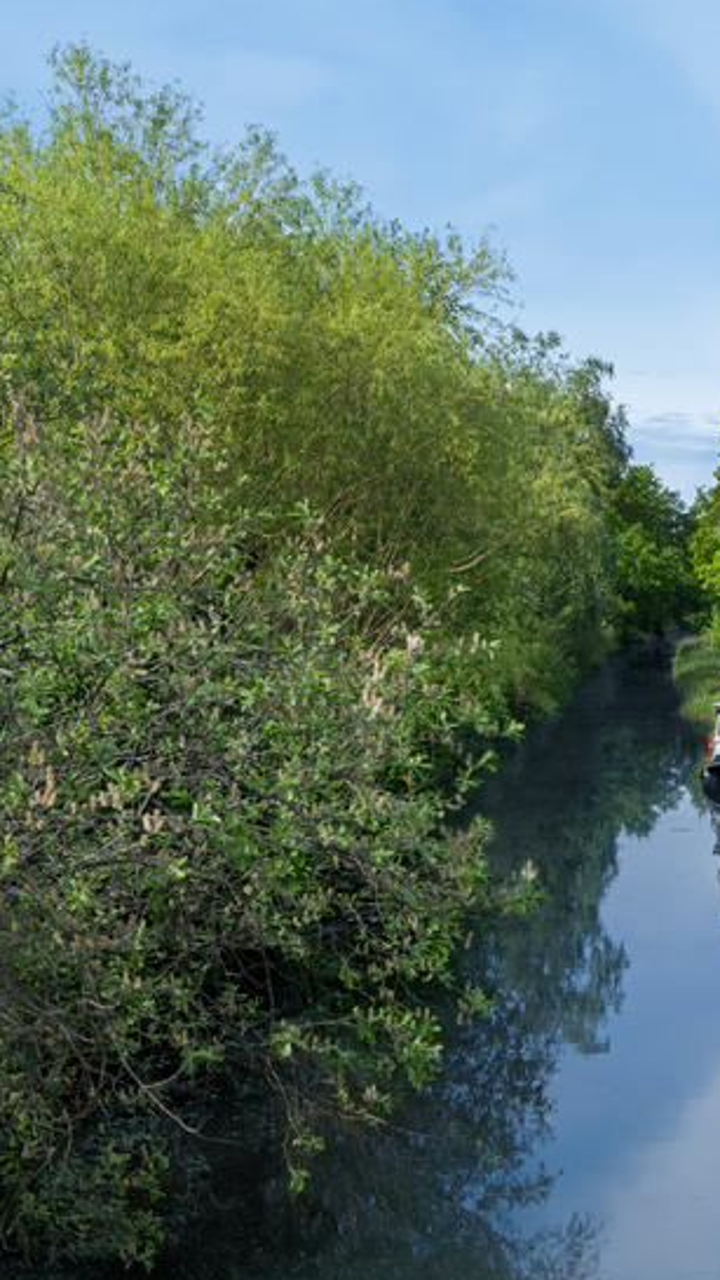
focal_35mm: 75
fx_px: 2546
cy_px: 644
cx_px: 638
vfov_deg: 28.2
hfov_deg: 15.9
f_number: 6.3
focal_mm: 47
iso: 200
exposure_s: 1/320
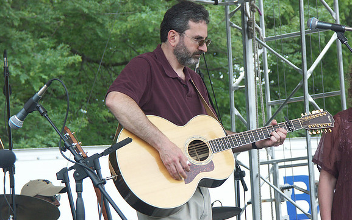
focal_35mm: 213
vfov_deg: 6.2
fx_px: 2044
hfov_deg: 9.8
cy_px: 116
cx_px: 176
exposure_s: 1/250
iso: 100
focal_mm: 50.69
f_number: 4
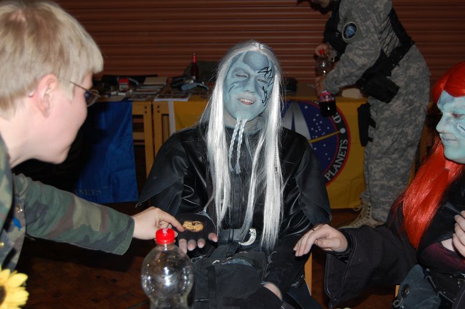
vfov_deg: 28.0
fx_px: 619
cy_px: 154
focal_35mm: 48
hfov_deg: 41.2
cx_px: 232
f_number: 4.5
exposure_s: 1/60
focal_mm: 32
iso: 400
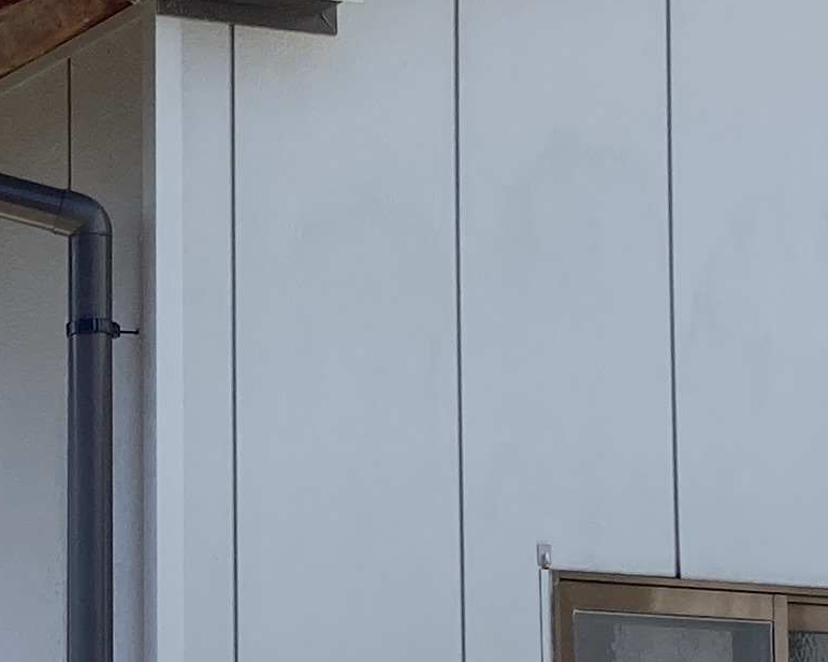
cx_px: 20
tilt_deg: +7.3
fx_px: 3503
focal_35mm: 143
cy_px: 692
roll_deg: -1.3
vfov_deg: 10.7
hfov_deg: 13.3
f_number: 1.8
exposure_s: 1/1066
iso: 20
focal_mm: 3.99
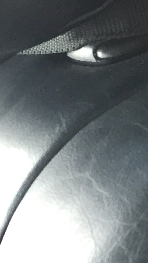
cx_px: 423
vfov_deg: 14.6
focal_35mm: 144
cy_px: -9
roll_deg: +5.2
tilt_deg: -15.7
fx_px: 1004
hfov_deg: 7.5
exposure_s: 1/30
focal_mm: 4.15
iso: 100
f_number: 2.2
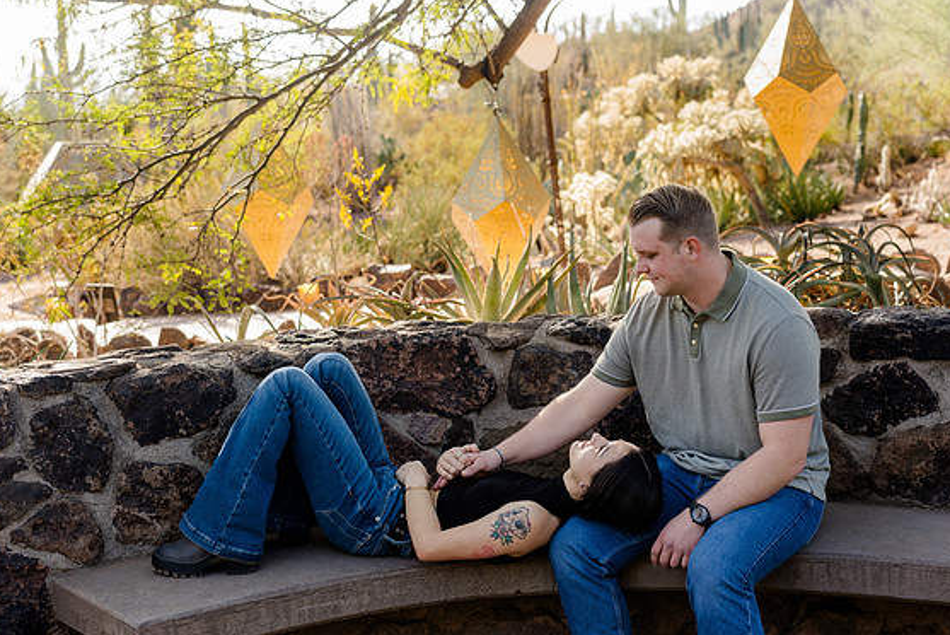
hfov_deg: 39.6
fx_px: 1320
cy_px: 325
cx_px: 469
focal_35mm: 50
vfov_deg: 27.0
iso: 320
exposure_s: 1/250
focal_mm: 48
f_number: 4
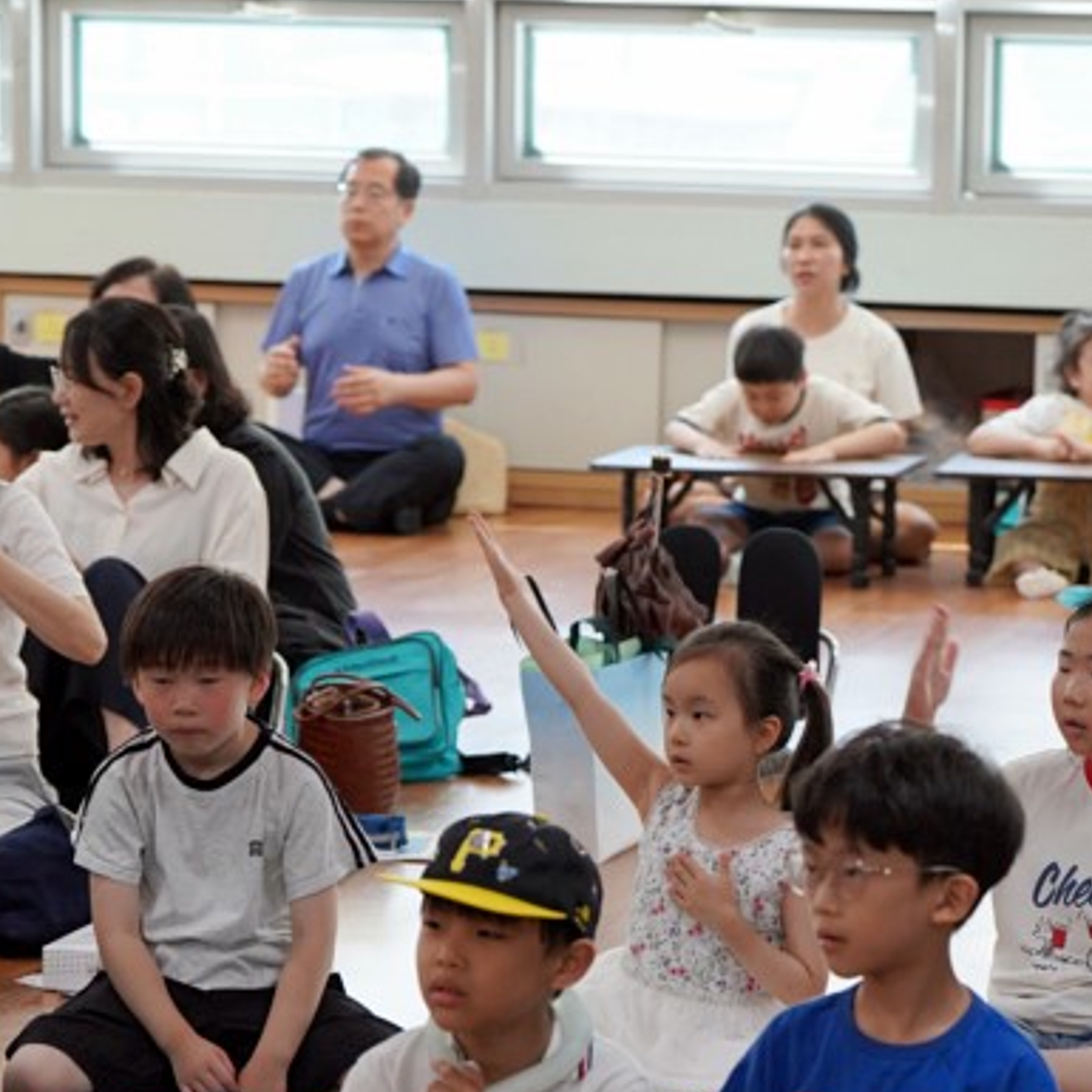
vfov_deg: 12.5
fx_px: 4961
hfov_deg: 12.5
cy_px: 706
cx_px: 842
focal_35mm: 139
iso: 1000
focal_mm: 70
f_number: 4
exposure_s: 1/160
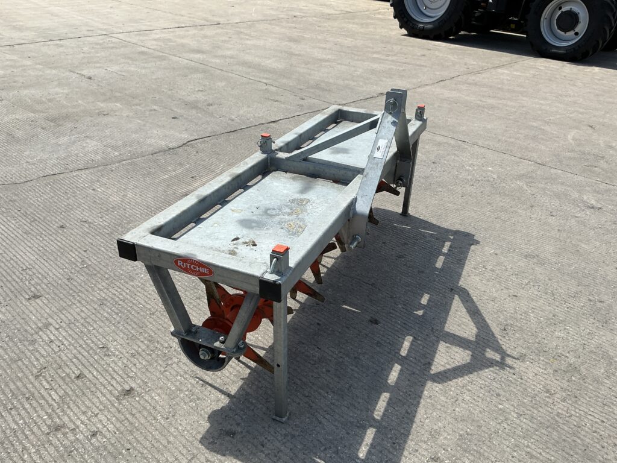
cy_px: 232
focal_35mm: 28
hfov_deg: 63.4
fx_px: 499
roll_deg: -2.4
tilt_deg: -26.2
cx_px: 308
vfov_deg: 49.7
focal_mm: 3
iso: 25
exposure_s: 1/1675
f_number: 1.8
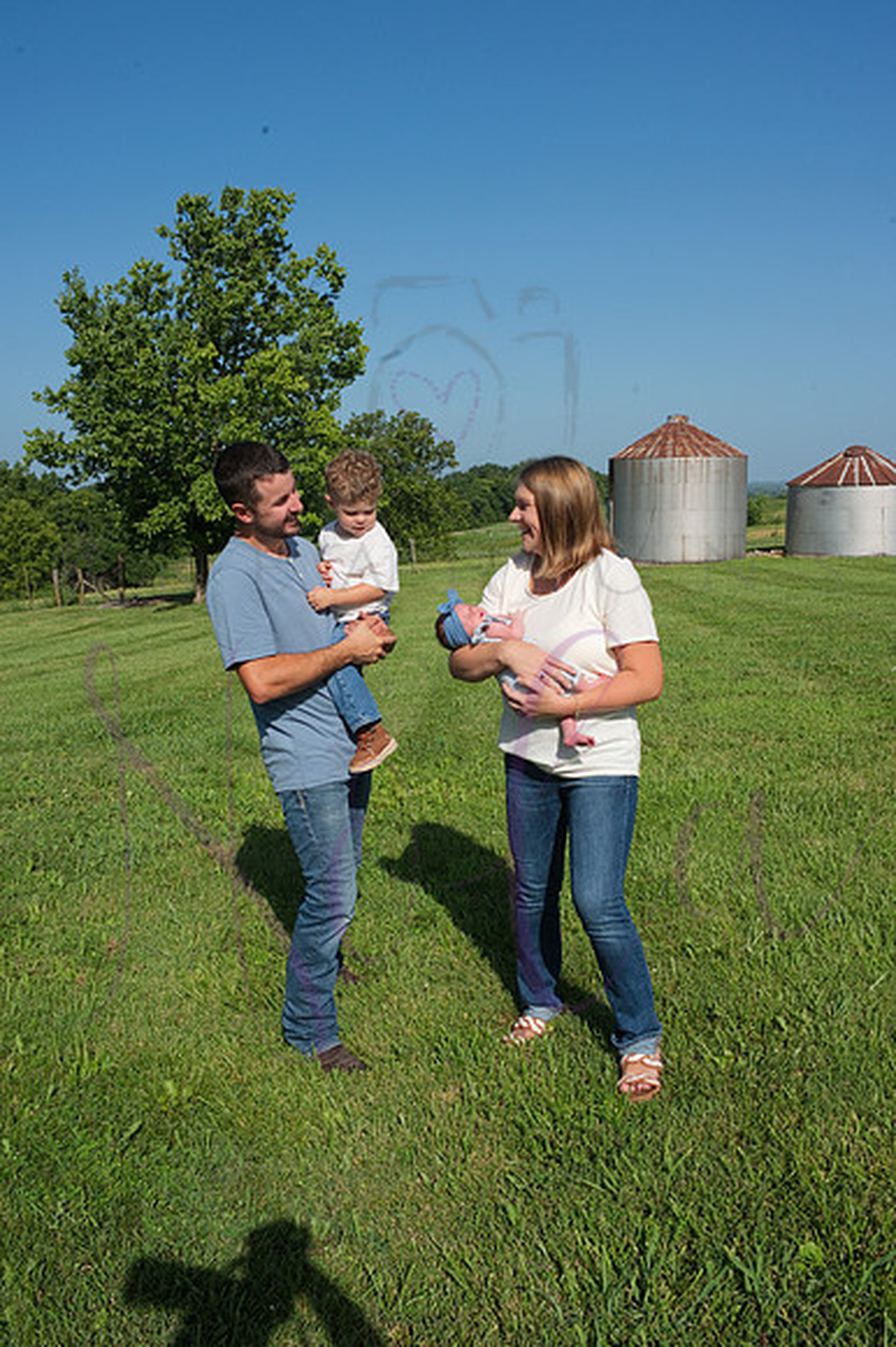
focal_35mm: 28
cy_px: 674
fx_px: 1065
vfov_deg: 64.6
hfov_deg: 45.6
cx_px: 448
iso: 400
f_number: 14
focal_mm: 28.5
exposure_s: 1/320
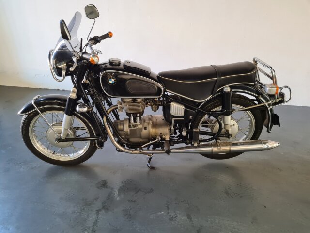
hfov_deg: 67.3
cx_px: 155
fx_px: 233
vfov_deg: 53.1
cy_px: 116
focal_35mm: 26
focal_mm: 5.4
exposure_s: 1/50
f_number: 1.8
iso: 400
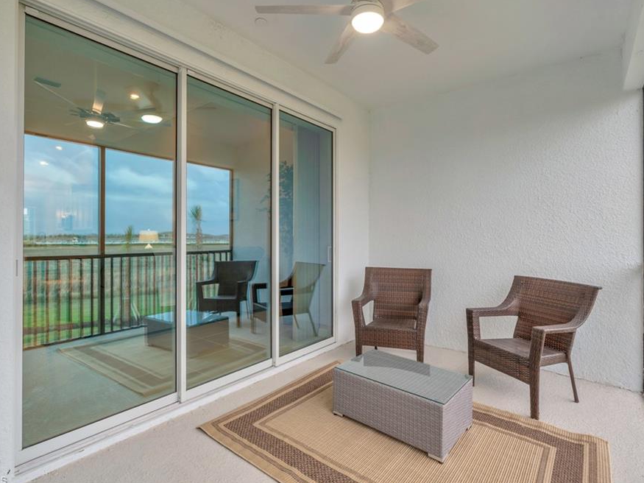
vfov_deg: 71.6
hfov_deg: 87.7
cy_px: 236
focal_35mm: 18
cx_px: 332
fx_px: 335
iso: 200
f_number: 9
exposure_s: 1/20
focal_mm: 16
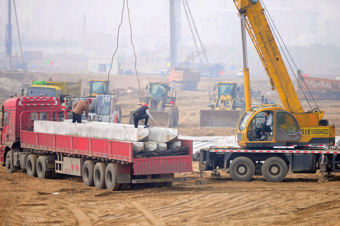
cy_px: 113
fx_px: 1888
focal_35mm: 200
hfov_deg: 10.3
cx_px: 170
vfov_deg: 6.9
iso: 100
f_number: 2.8
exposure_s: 1/640
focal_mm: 200
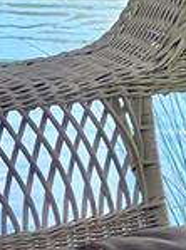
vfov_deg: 5.0
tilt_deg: -10.5
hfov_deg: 3.7
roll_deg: +1.0
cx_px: 442
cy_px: -86
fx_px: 2864
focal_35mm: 398
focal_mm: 9
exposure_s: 1/120
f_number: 2.8
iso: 200
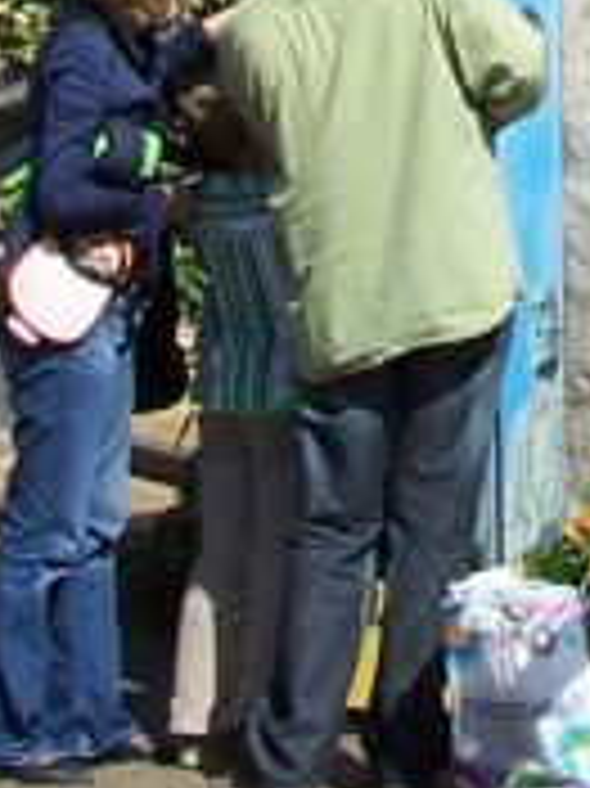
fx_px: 5051
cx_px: 707
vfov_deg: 8.7
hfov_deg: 6.6
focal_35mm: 222
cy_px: -347
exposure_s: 1/500
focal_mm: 6.3
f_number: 5.6
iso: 80
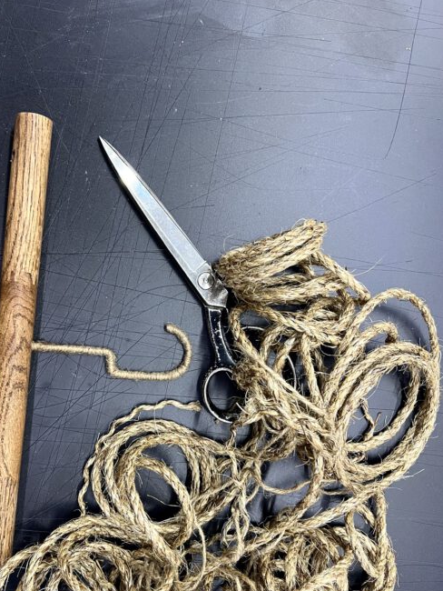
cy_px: 356
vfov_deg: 56.3
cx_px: 175
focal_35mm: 32
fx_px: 546
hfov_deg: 43.9
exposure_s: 1/60
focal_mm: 5.7
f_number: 1.5
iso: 80
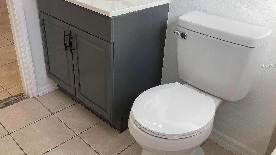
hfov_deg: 58.0
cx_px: 139
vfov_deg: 34.6
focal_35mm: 34
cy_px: 66
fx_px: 249
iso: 32
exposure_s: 1/120
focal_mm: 3.3
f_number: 2.4
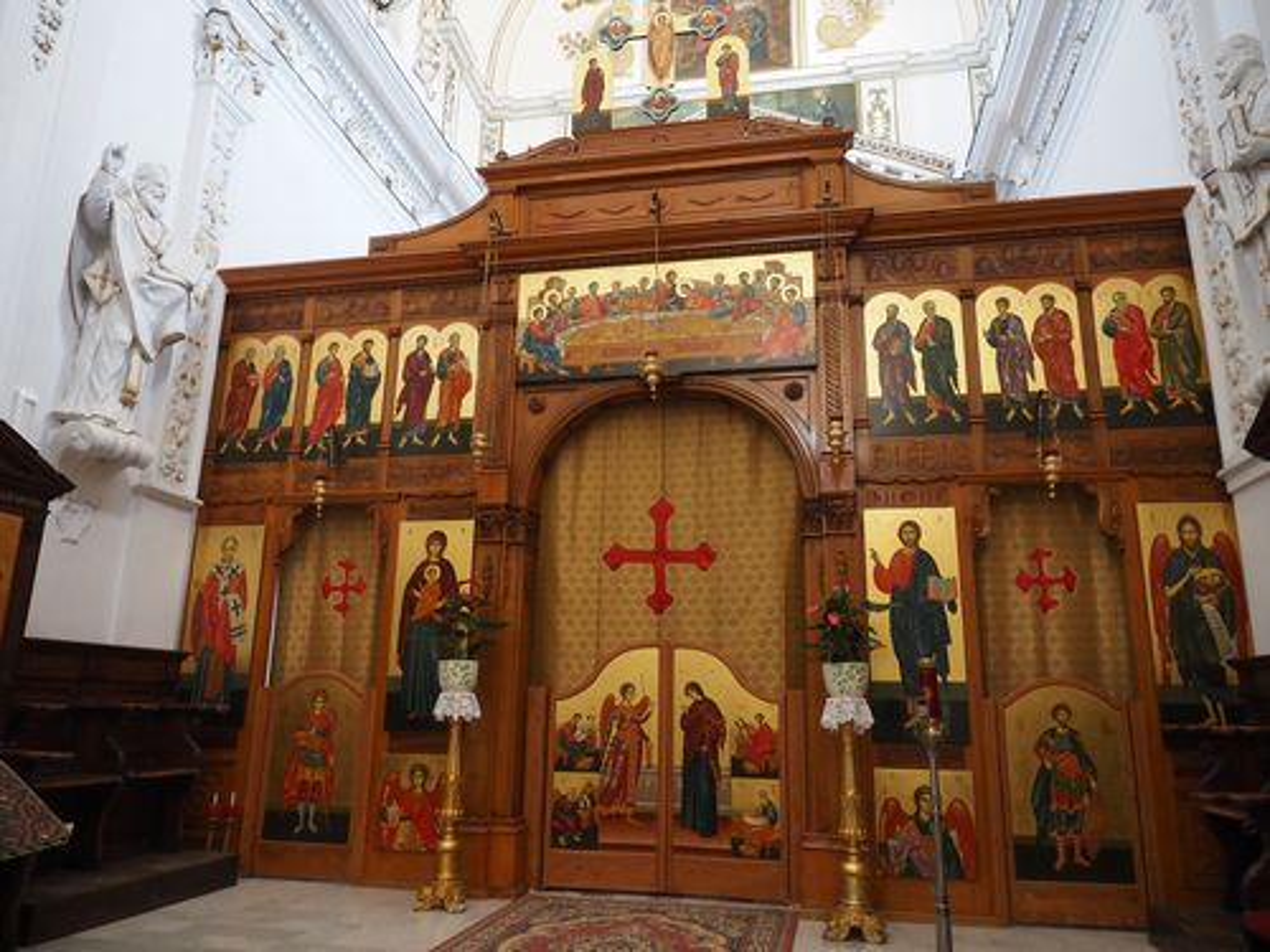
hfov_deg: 71.6
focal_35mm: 24
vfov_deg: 56.8
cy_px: 476
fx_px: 881
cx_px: 635
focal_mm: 12
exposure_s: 1/60
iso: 1600
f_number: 2.8
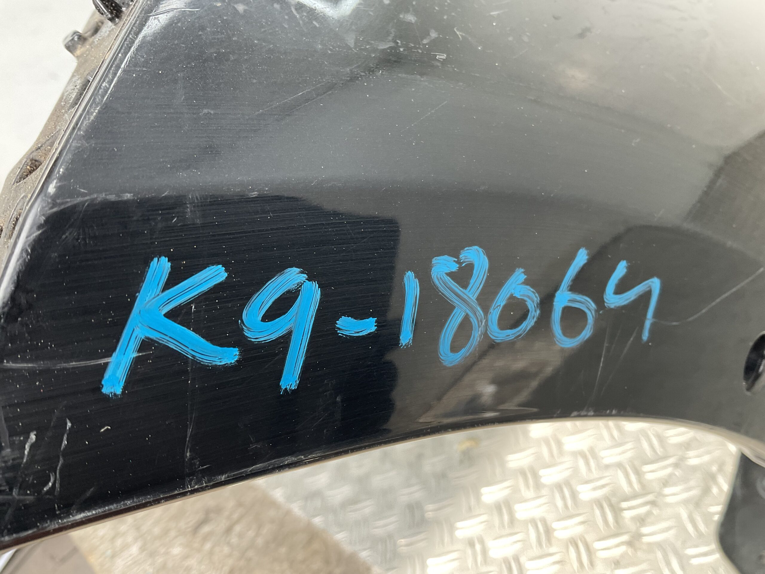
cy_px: 287
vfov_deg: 48.2
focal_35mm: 29
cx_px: 382
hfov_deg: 61.7
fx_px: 641
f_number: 1.8
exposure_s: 1/120
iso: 64
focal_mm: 3
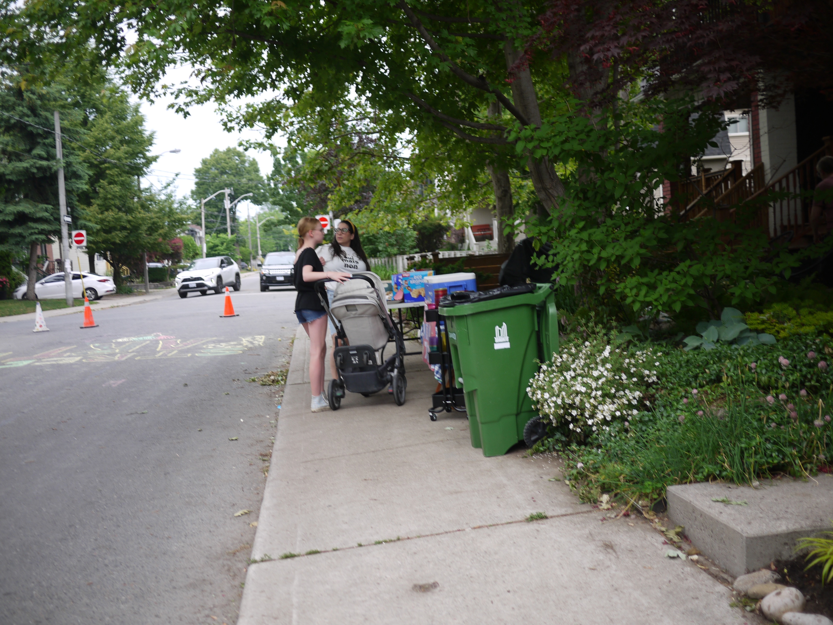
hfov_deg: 46.8
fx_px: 963
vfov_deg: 36.0
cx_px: 416
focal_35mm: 40
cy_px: 312
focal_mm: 20
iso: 100
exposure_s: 1/500
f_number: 1.7
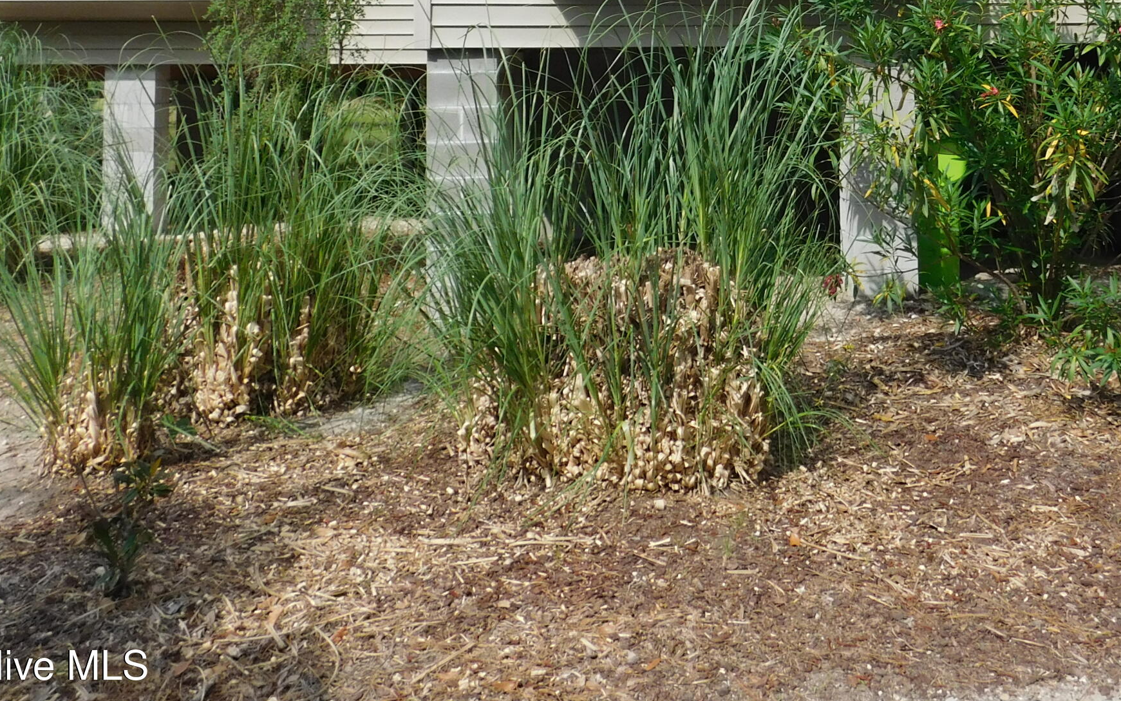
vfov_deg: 28.7
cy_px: 7
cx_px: 805
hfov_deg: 45.9
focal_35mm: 42
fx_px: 1283
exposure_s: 1/400
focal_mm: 4
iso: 125
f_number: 6
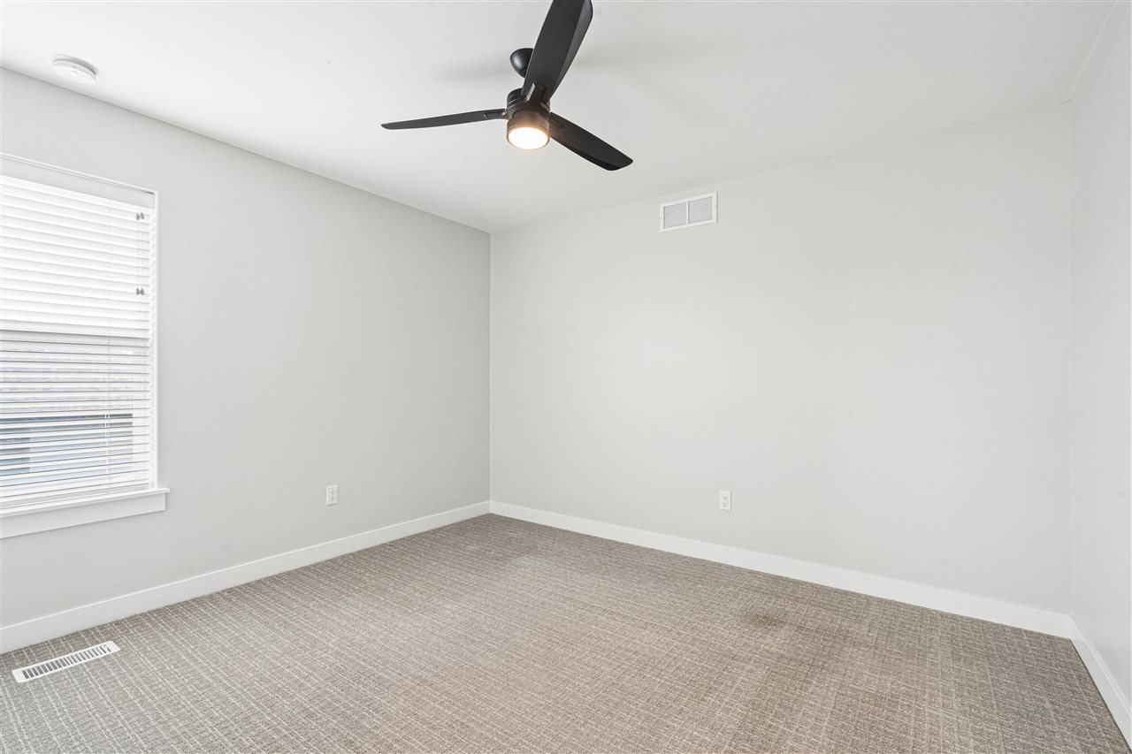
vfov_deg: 73.7
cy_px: 377
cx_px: 566
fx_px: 503
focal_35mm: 16
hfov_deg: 96.7
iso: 400
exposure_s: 1/2.5
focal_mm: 16
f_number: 10
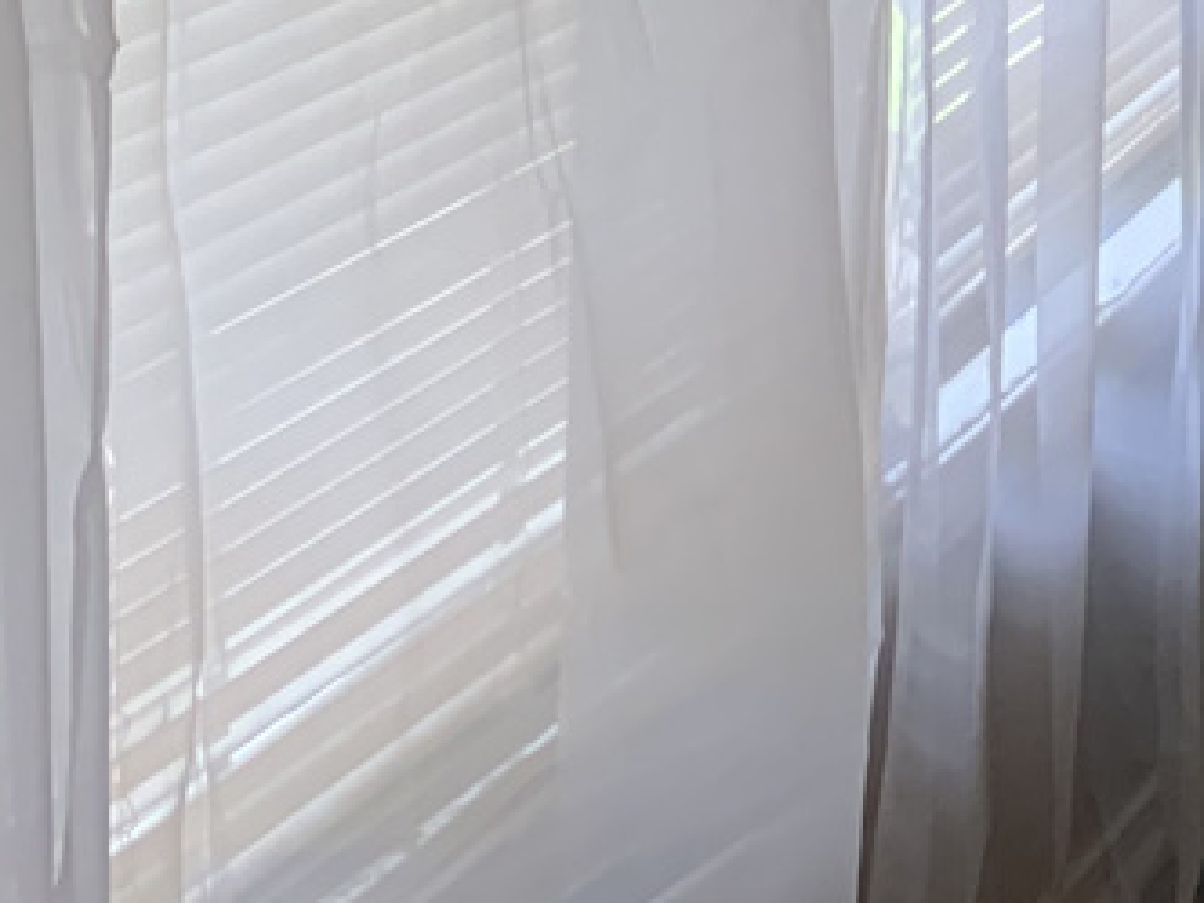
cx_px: 1539
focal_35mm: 107
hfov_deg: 17.3
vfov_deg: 12.3
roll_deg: +0.8
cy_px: -885
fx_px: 3722
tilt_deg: -1.2
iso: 125
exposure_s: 1/60
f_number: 1.8
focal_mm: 4.25
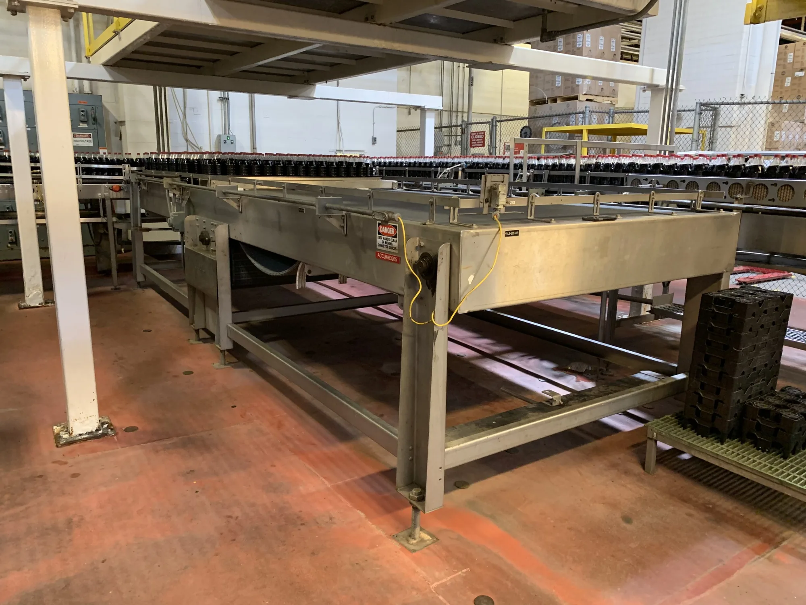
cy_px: 302
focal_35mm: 26
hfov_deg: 67.3
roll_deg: -1.1
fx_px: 605
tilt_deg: -11.9
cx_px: 403
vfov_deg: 53.1
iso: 400
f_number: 1.8
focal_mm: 4.25
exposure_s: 1/40
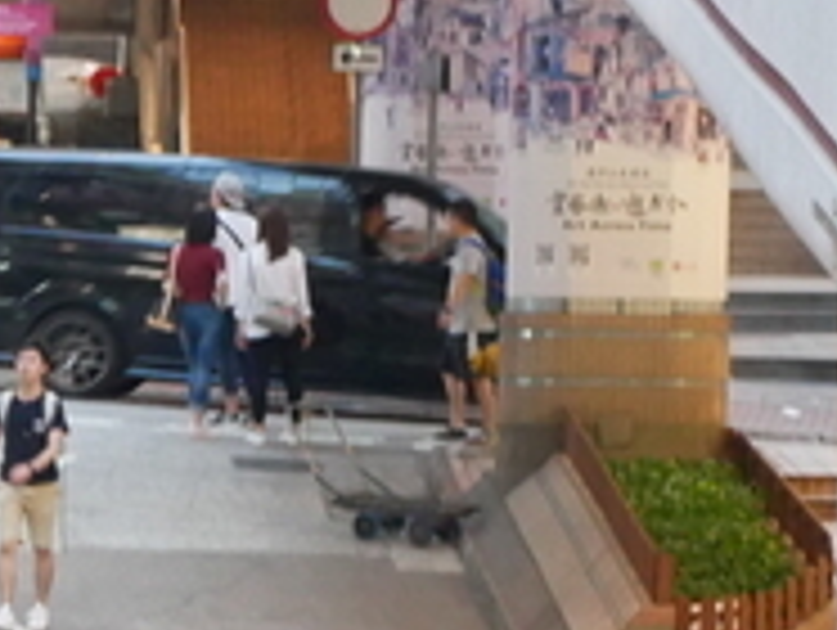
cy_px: 637
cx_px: -50
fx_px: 9321
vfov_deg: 3.9
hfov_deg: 5.1
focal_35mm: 385
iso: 1600
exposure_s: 1/80
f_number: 2.8
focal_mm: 35
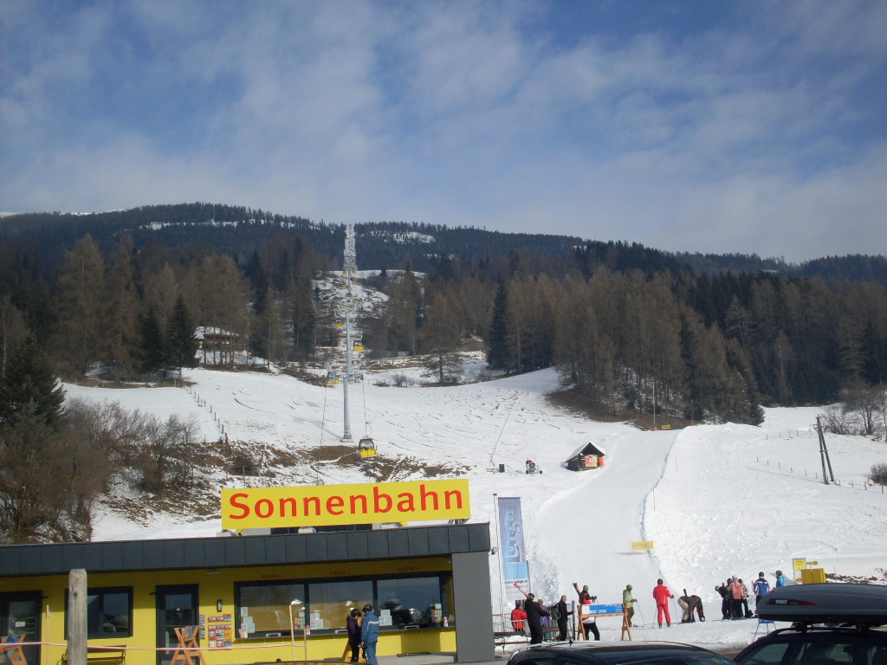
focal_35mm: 38
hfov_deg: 49.0
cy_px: 332
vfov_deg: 37.7
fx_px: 974
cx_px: 444
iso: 80
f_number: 8.4
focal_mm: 6.3
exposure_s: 1/350
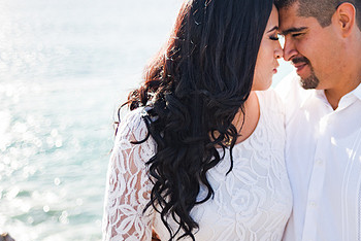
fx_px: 582
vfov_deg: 23.2
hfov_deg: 33.9
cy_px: 67
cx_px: 259
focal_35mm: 58
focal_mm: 35
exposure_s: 1/1600
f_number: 2
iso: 50
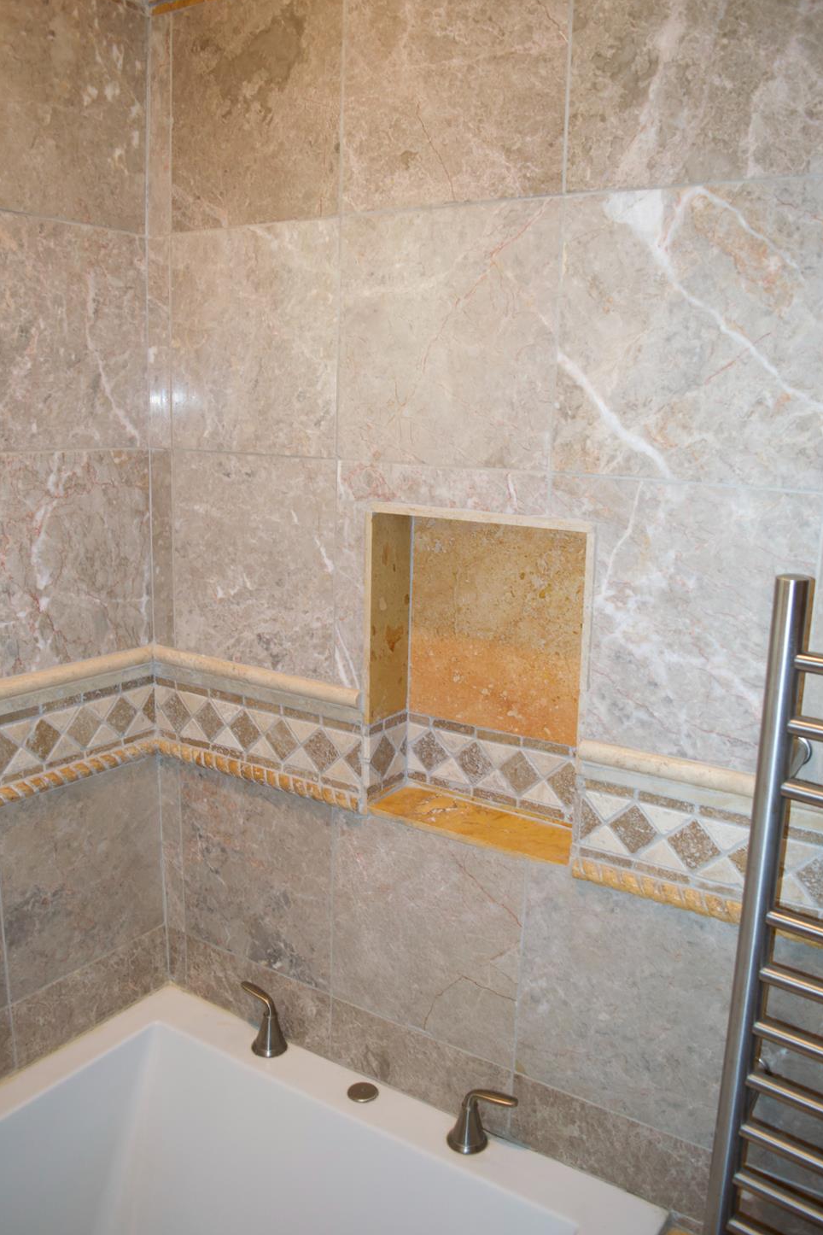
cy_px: 619
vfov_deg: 65.5
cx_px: 412
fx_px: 960
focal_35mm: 28
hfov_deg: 46.4
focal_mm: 18
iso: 800
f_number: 4
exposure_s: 1/60
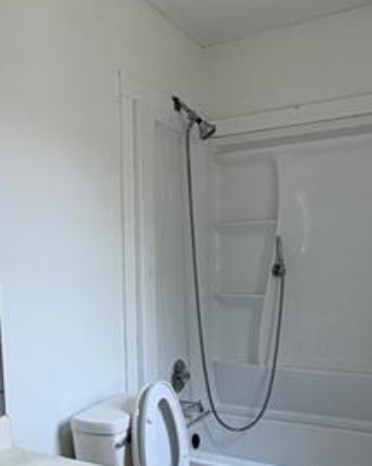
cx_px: 125
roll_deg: +1.6
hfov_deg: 37.8
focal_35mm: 39
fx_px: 537
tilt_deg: -8.4
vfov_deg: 45.5
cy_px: 340
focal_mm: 2.22
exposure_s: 1/121
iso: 50
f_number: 2.2
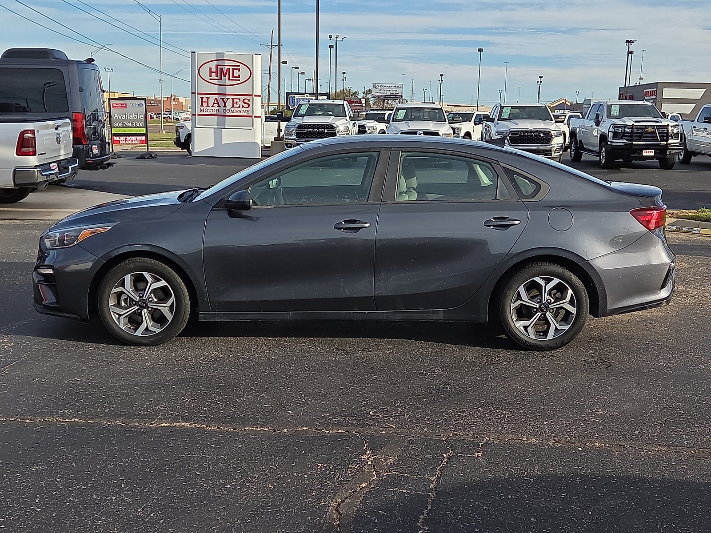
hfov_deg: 42.9
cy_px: 266
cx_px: 356
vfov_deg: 32.9
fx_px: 904
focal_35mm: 44
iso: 25
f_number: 1.8
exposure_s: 1/1000
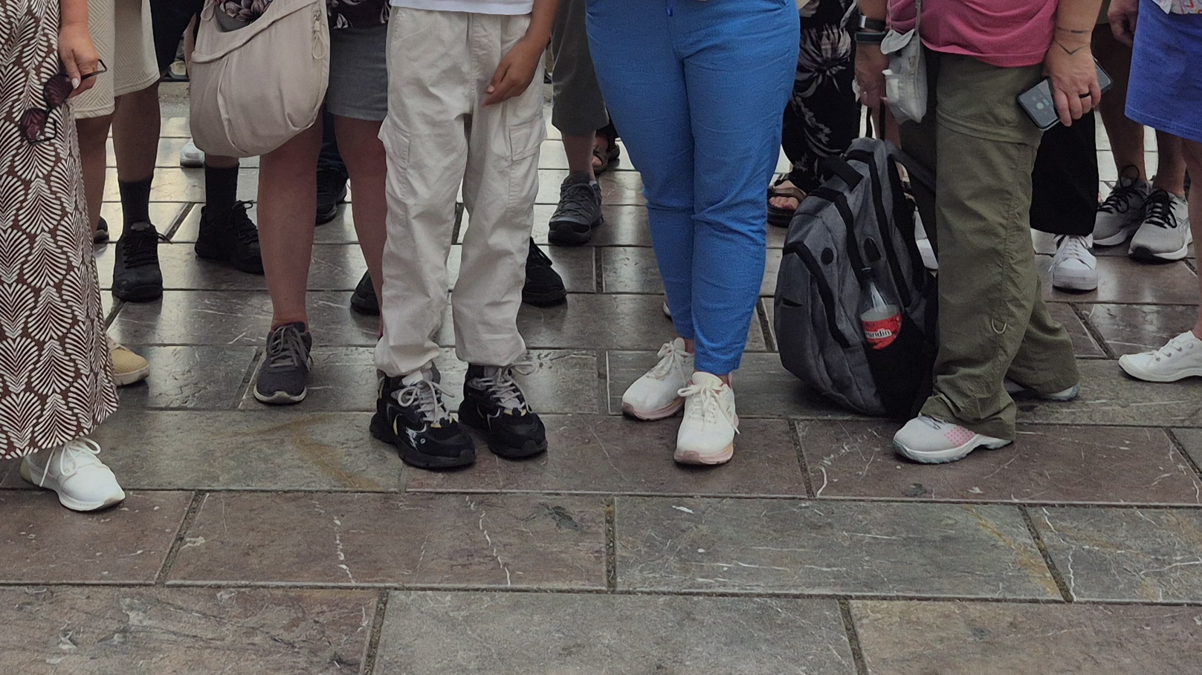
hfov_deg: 33.8
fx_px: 1976
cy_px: -388
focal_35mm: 62
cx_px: 551
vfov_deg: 17.2
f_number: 1.8
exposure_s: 1/1236
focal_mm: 5.4
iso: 25
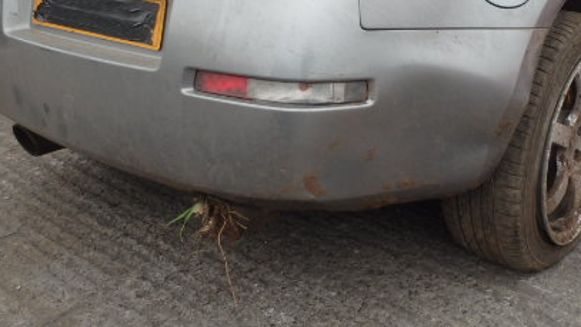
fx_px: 740
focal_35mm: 48
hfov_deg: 42.2
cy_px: 0
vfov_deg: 23.8
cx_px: 394
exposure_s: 1/100
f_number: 3.9
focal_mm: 5
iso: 125
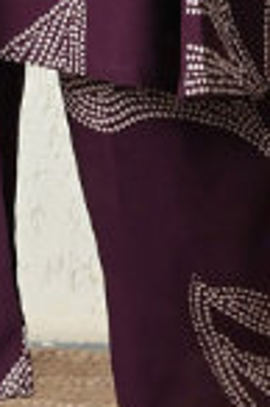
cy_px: -644
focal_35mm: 508
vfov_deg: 4.0
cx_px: 70
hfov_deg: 2.7
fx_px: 5728
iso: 320
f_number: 8
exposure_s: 1/160
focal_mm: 77
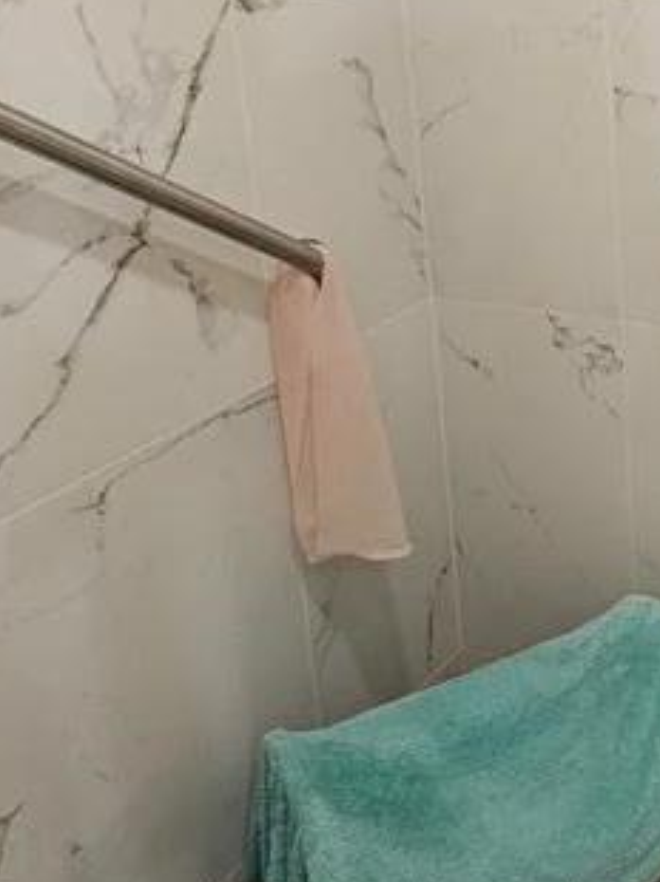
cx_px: 697
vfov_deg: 41.5
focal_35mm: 43
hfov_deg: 30.6
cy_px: 145
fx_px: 1095
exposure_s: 1/40
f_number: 2.2
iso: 400
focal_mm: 2.2
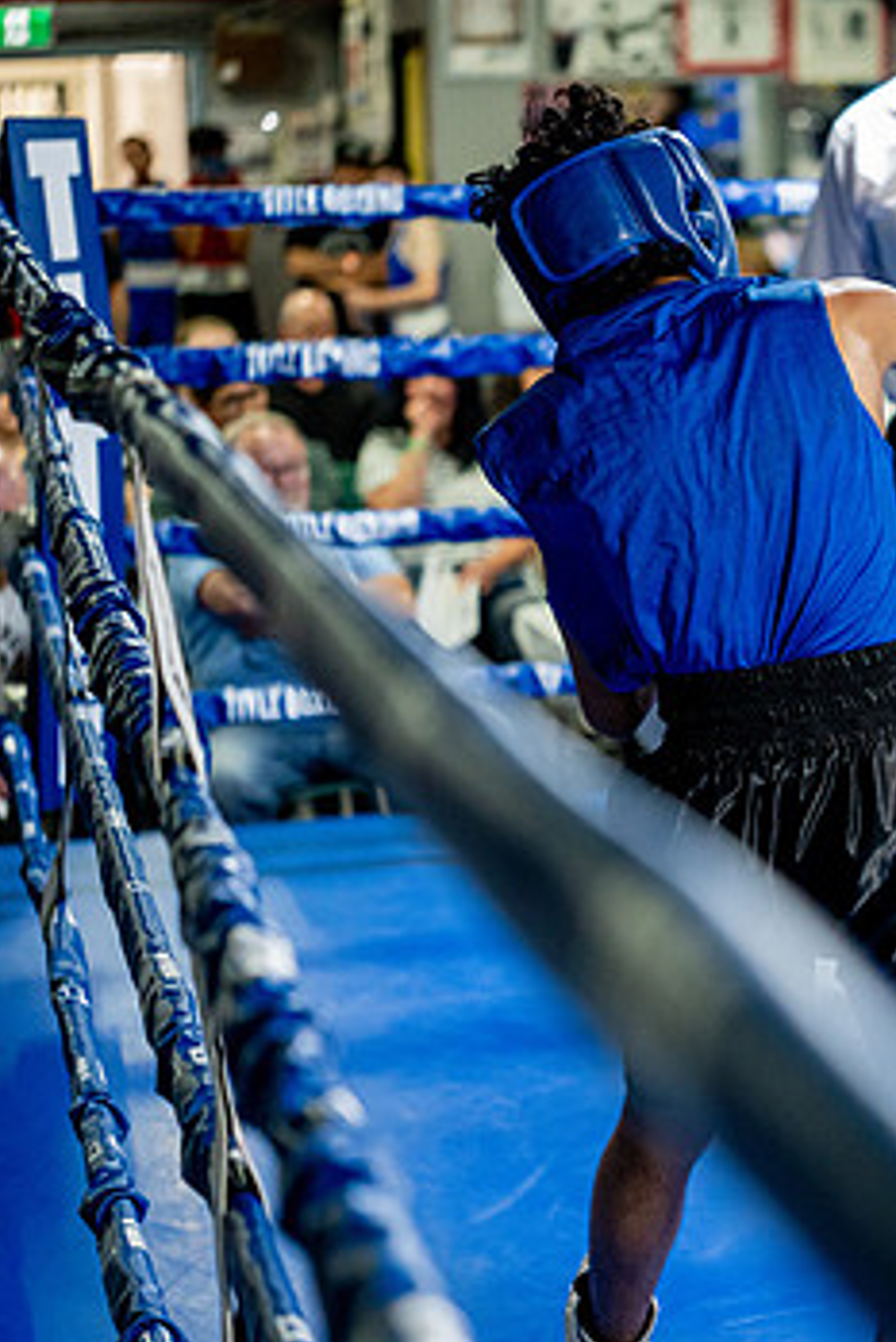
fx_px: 3095
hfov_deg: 15.8
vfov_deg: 24.5
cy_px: 702
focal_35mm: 83
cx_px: 1084
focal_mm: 50
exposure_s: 1/800
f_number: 2
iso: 4000
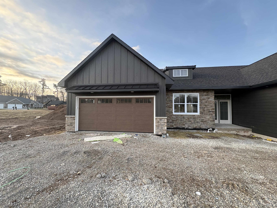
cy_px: 104
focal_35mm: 14
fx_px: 112
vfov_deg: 85.7
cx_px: 138
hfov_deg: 102.1
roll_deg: -1.0
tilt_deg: +1.4
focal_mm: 2.22
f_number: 2.2
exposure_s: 1/214
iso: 64
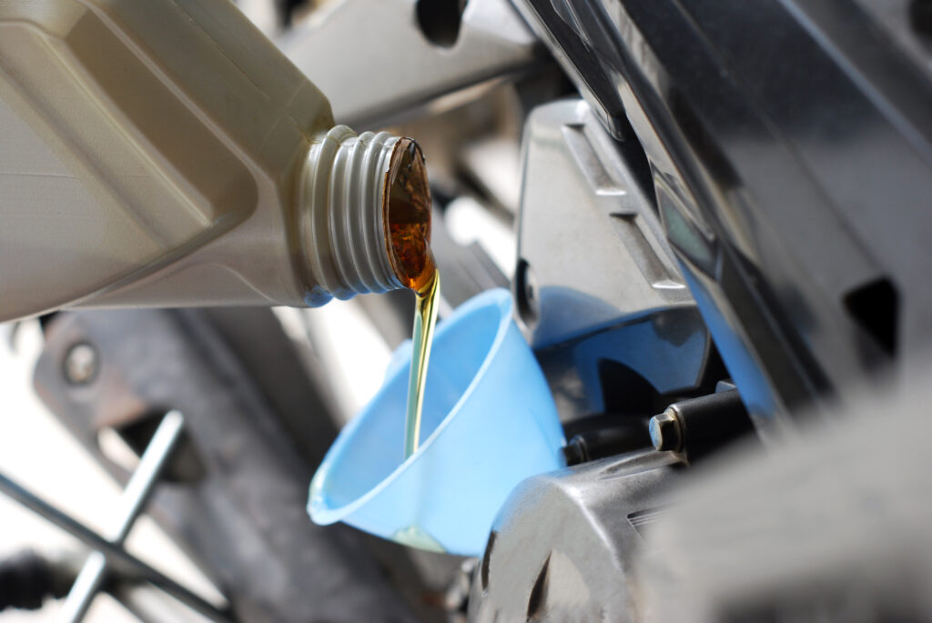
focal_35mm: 75
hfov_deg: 27.0
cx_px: 466
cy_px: 312
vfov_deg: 18.2
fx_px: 1944
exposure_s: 1/100
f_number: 5
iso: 200
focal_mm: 50
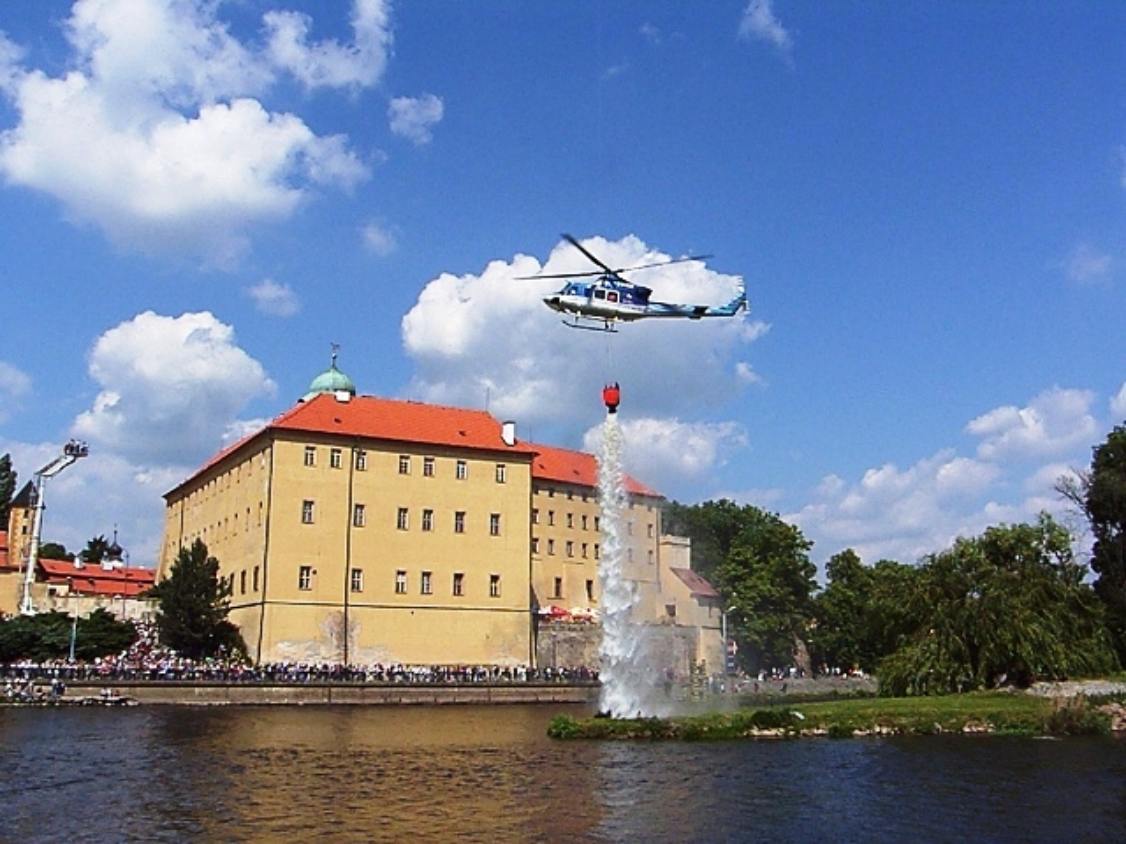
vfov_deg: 40.7
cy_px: 422
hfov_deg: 52.6
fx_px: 1138
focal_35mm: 35
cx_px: 563
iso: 50
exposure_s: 1/400
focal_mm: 9
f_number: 7.1
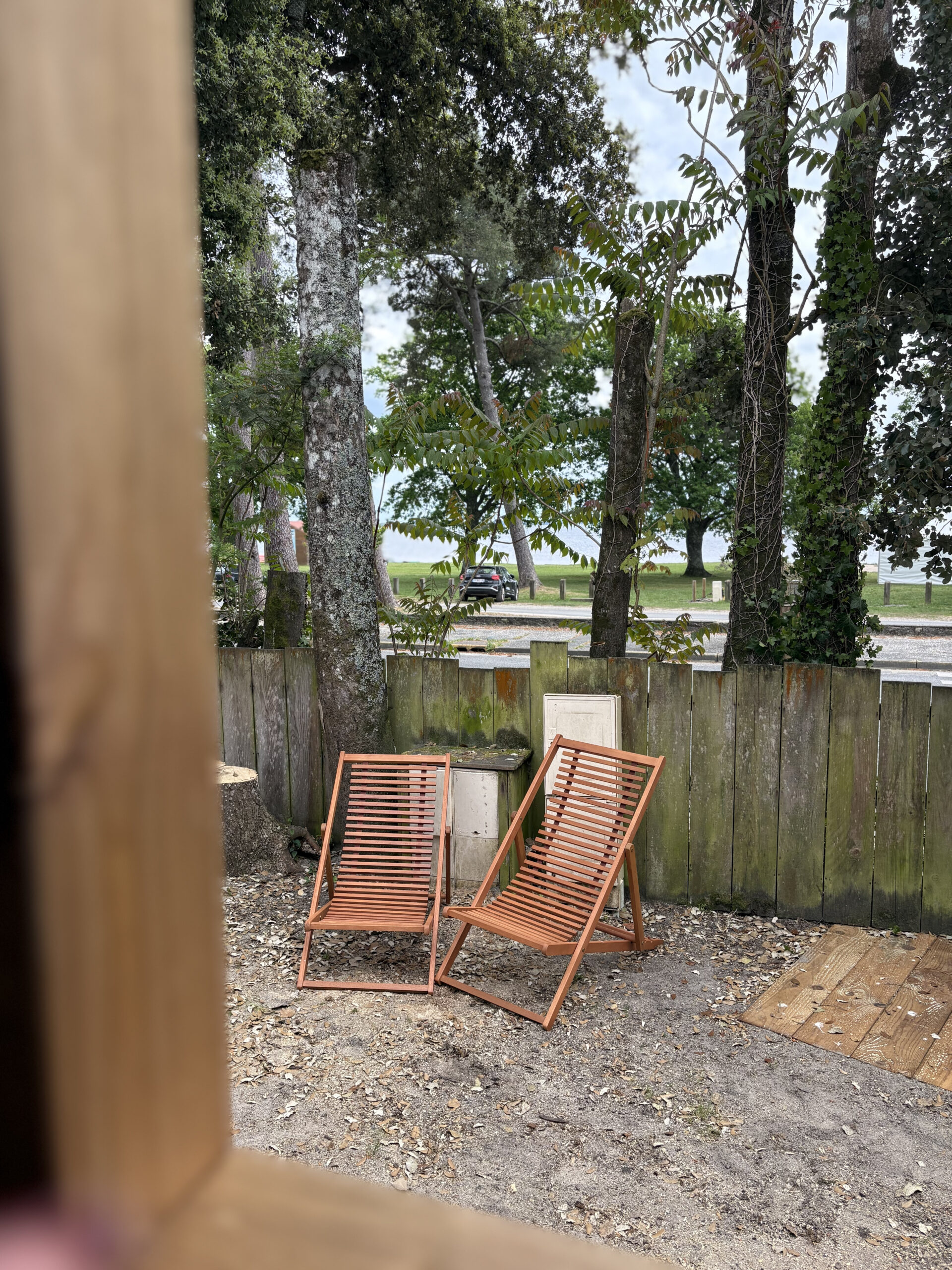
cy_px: 635
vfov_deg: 67.3
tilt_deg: -5.7
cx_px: 476
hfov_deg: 53.1
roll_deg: +0.9
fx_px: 953
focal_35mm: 26
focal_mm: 5.96
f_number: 1.6
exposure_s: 1/933
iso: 64
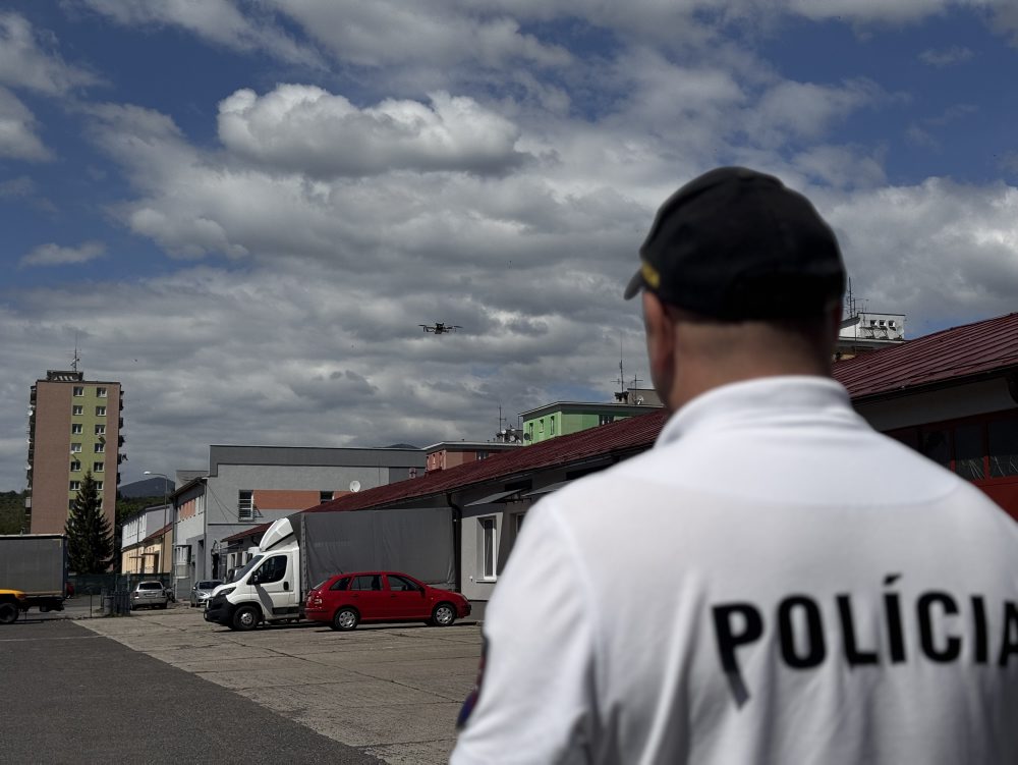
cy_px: 382
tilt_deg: +7.8
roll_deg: +0.4
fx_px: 1412
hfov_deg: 39.6
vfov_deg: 30.3
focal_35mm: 48
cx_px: 509
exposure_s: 1/15385
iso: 50
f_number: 1.78
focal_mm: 6.76
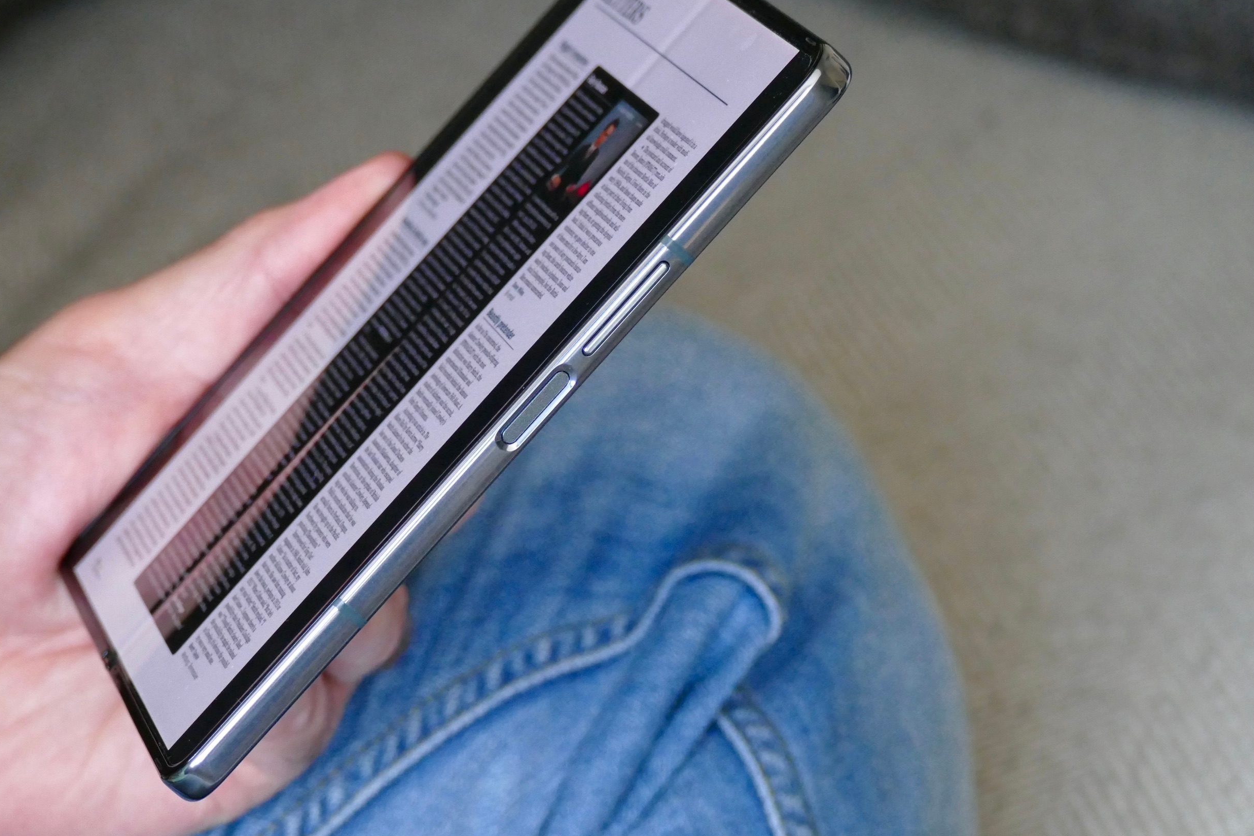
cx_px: 486
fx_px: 5573
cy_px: 371
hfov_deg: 12.8
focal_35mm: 160
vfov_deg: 8.6
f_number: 4
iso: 1600
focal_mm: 47.46
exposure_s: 1/80
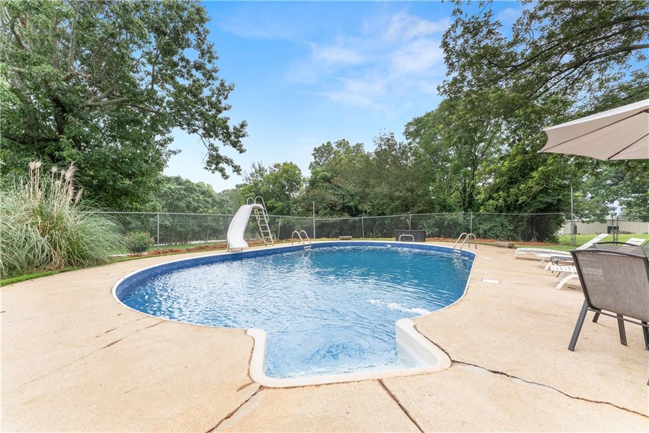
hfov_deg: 104.2
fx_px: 252
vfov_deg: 81.2
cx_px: 324
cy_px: 216
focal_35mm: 14
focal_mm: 14
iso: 640
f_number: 7.1
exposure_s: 1/200
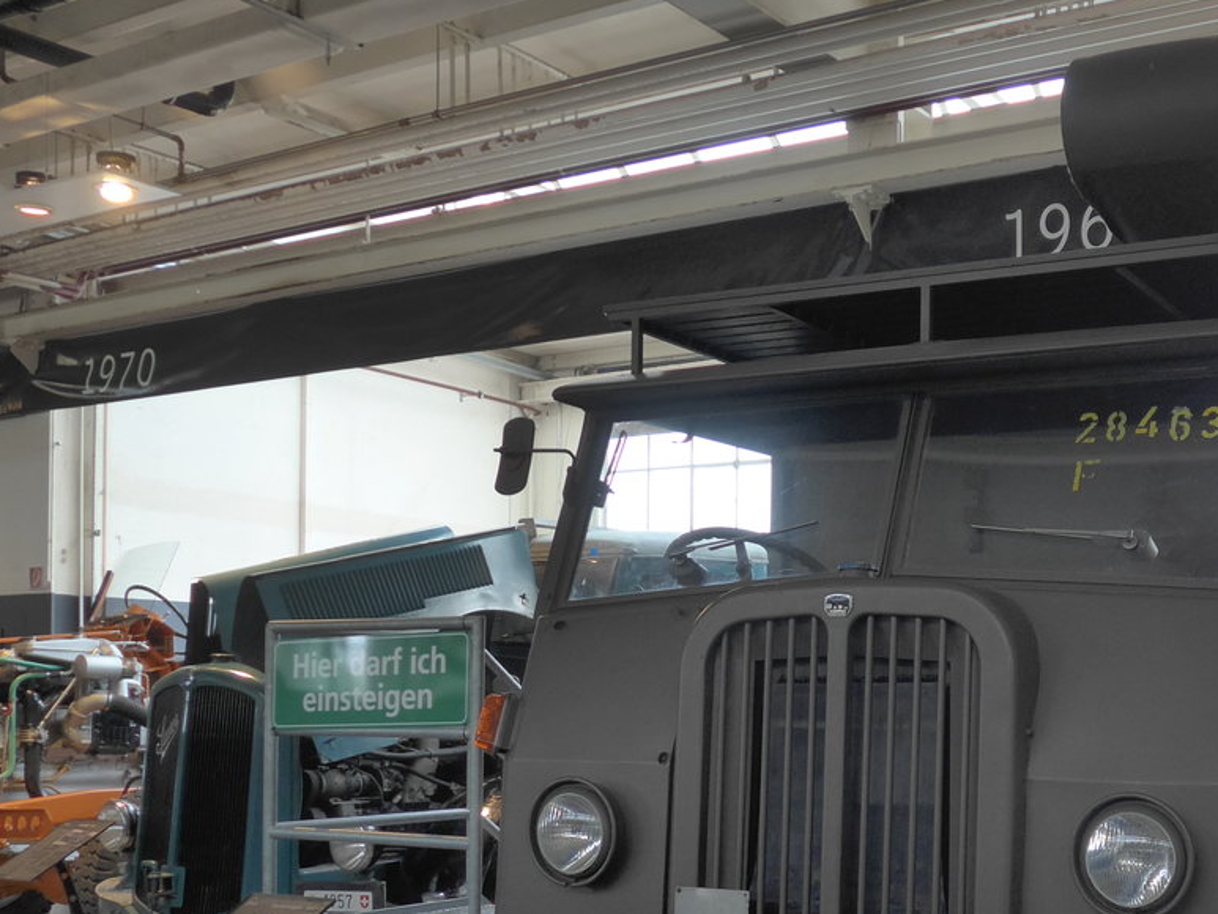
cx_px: 922
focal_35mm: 45
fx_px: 1584
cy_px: 687
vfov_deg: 31.6
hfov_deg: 40.8
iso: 400
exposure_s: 1/80
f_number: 2
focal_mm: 6
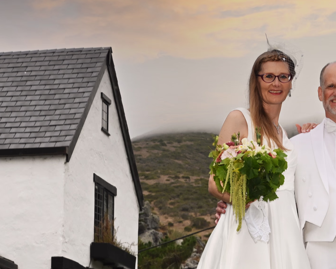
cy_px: 239
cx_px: 167
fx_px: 1243
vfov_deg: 12.3
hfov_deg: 15.4
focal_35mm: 125
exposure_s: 1/200
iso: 800
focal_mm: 46
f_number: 11
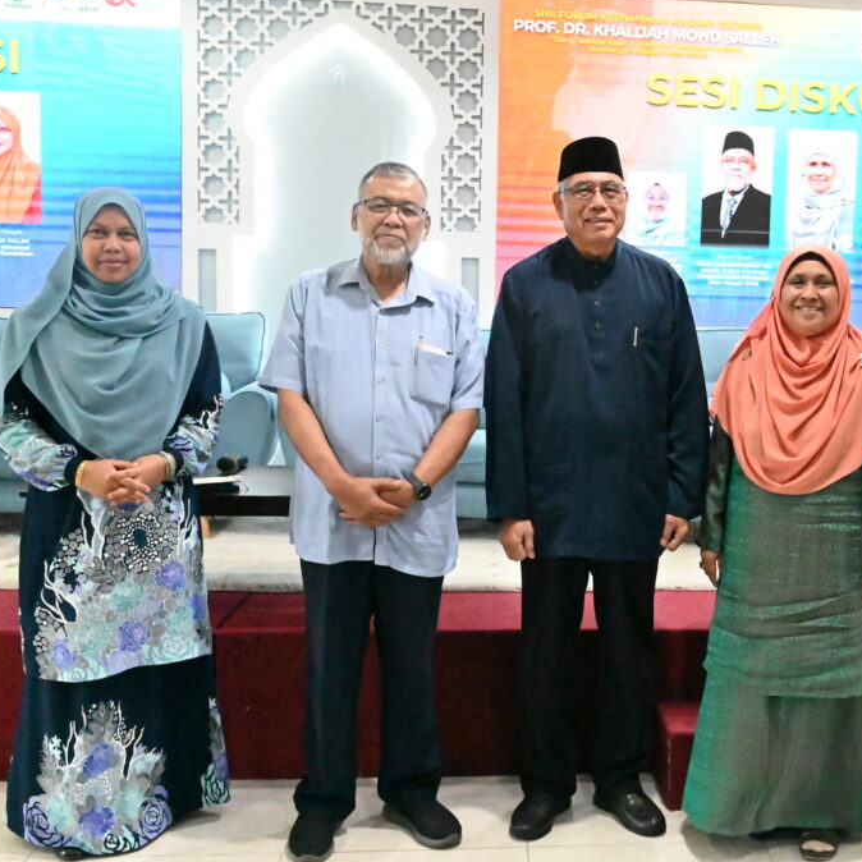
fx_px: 1127
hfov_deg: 40.8
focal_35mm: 40
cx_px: 636
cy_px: 428
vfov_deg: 41.9
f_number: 7.1
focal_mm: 31
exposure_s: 1/500
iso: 51200
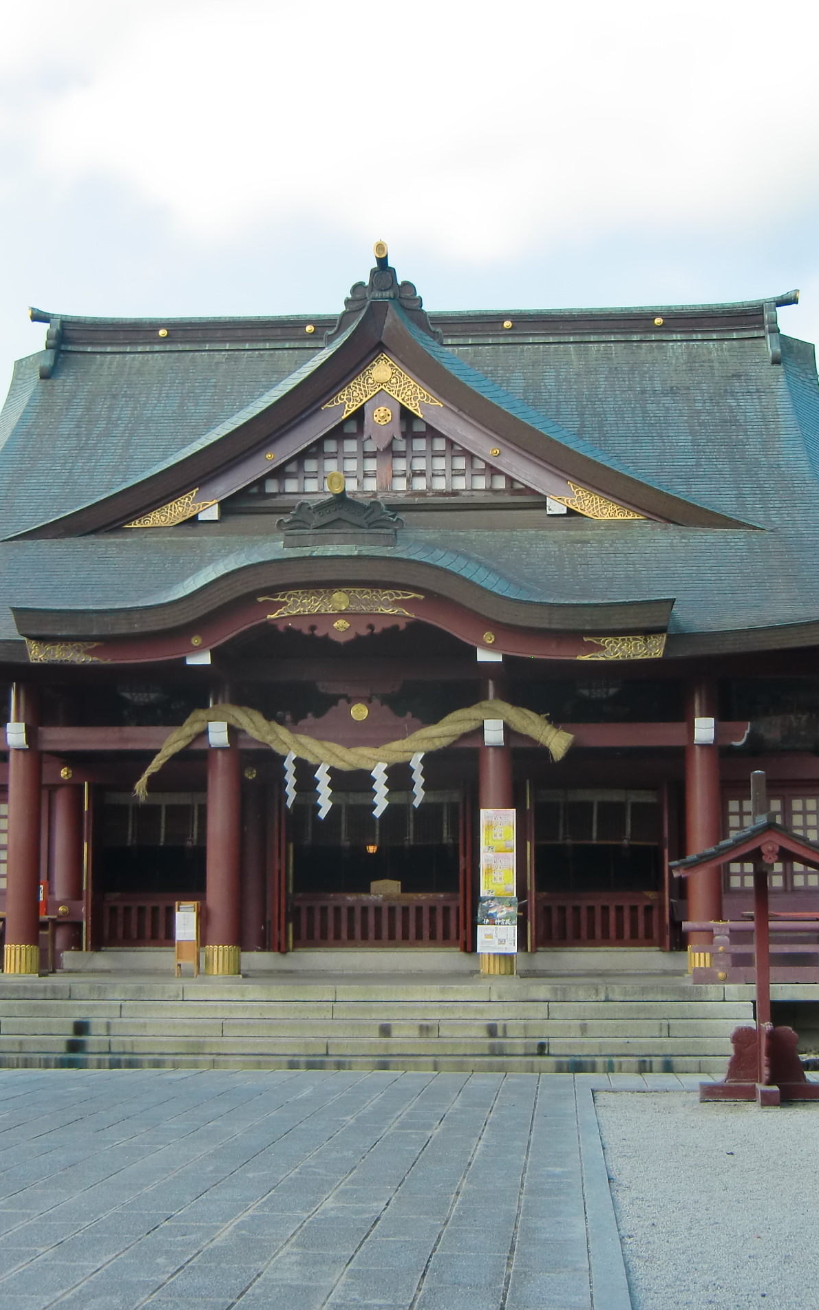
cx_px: 374
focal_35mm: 57
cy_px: 660
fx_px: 2036
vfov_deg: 35.7
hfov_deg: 22.7
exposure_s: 1/250
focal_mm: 7.1
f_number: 3.8
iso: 64
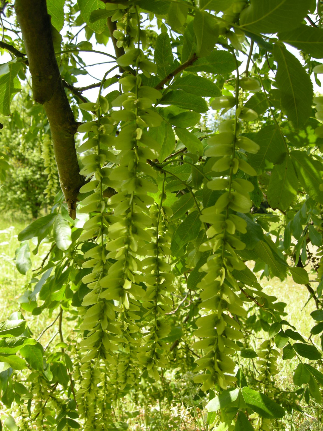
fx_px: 435
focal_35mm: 35
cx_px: 162
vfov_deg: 52.6
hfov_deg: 40.7
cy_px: 216
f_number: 3.8
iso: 64
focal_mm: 7.5
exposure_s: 1/148
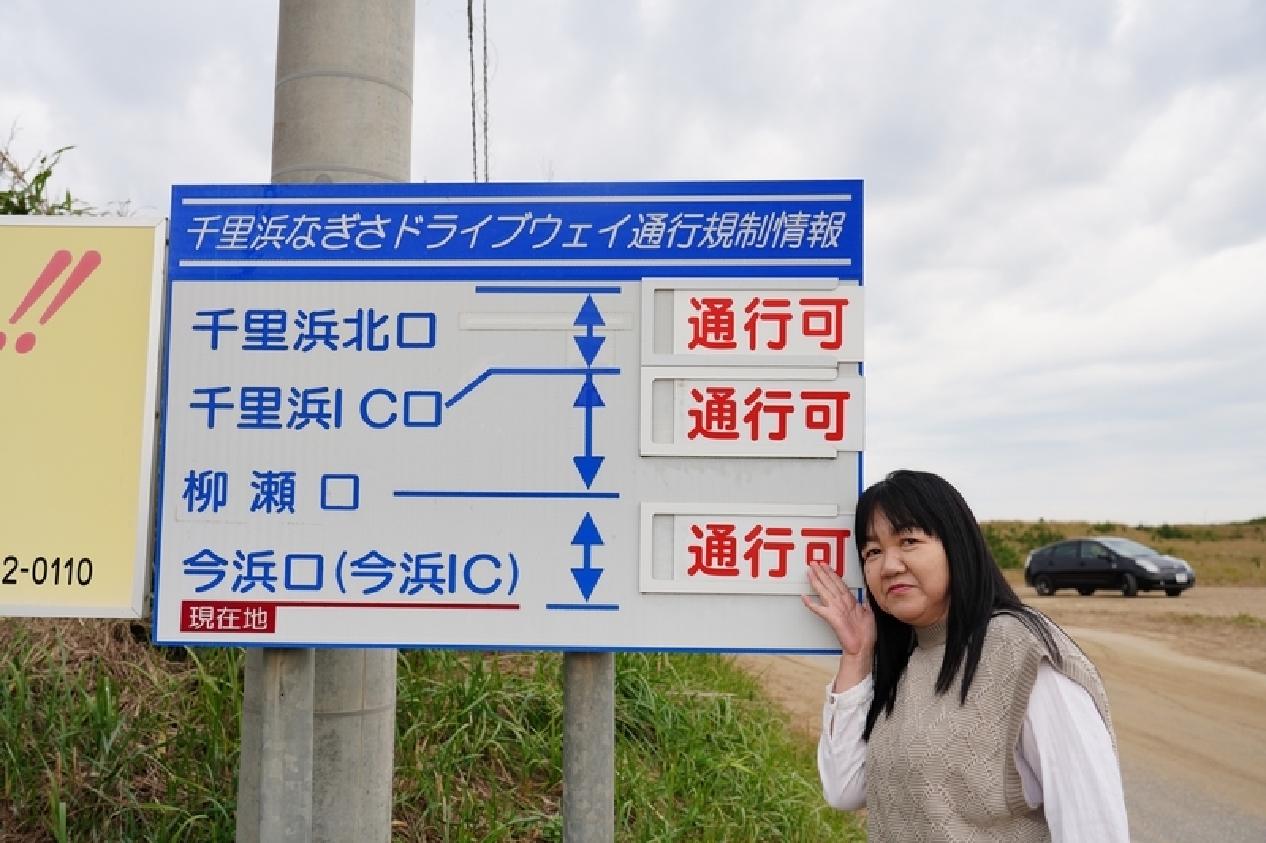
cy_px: 422
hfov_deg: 53.1
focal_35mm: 36
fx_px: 1266
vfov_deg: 36.9
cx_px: 633
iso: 100
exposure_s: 1/80
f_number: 5.6
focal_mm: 36
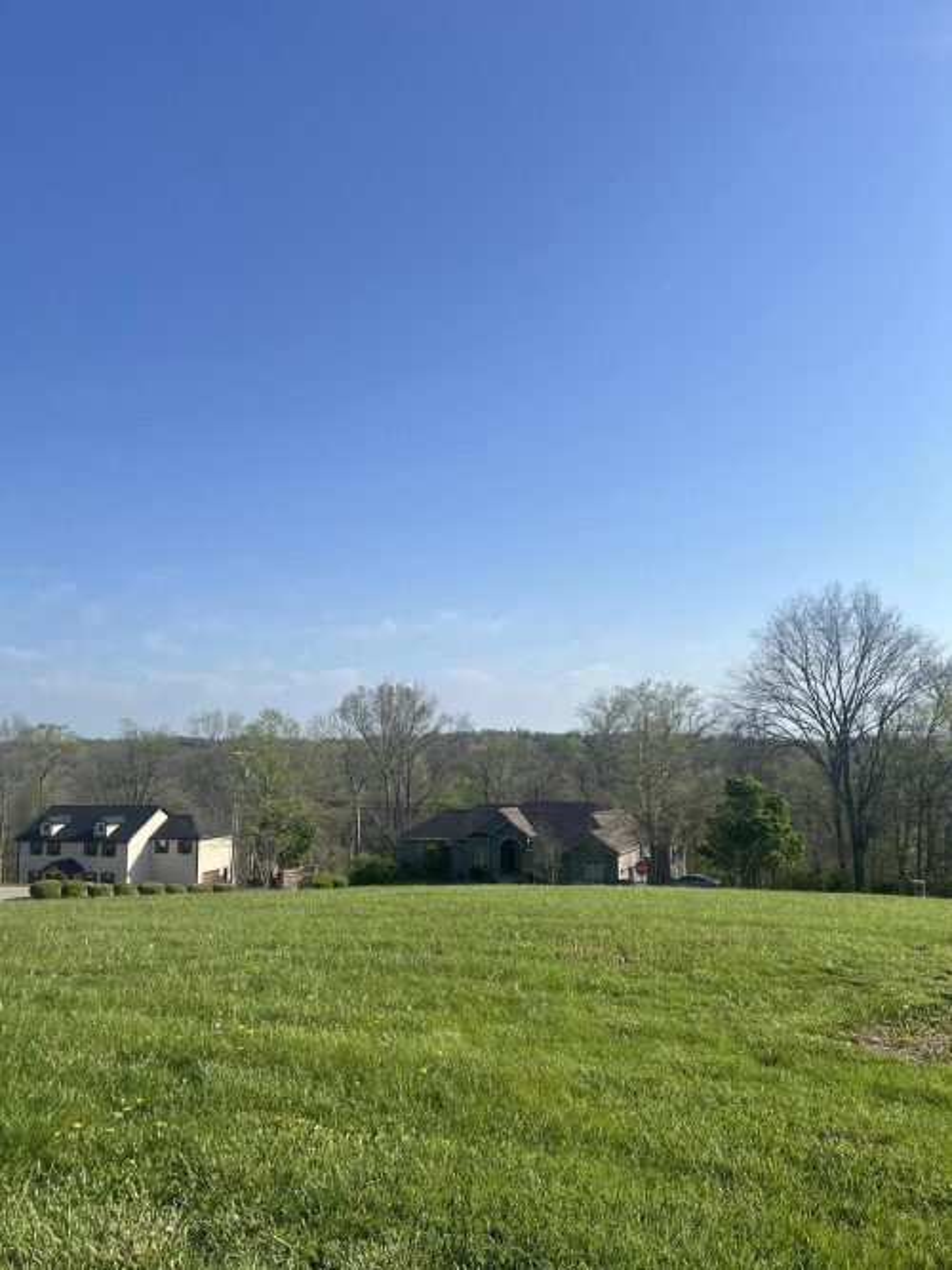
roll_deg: +3.8
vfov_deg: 67.3
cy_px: 635
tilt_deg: +9.0
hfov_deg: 53.0
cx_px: 476
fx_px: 954
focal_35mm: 26
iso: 50
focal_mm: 5.7
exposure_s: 1/4831
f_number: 1.5
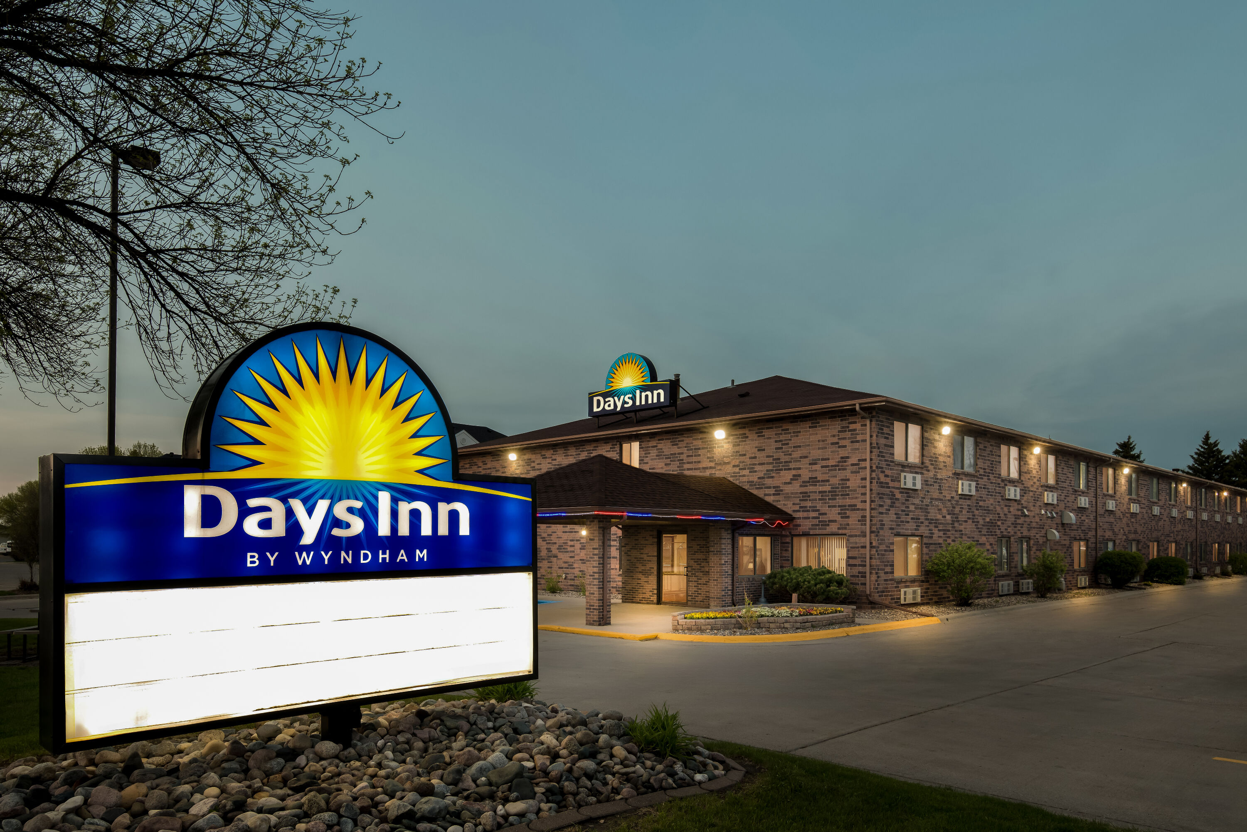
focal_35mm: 22
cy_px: 416
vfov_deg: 57.2
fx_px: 762
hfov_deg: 78.6
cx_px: 624
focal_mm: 22
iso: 250
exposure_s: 1/2
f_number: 9
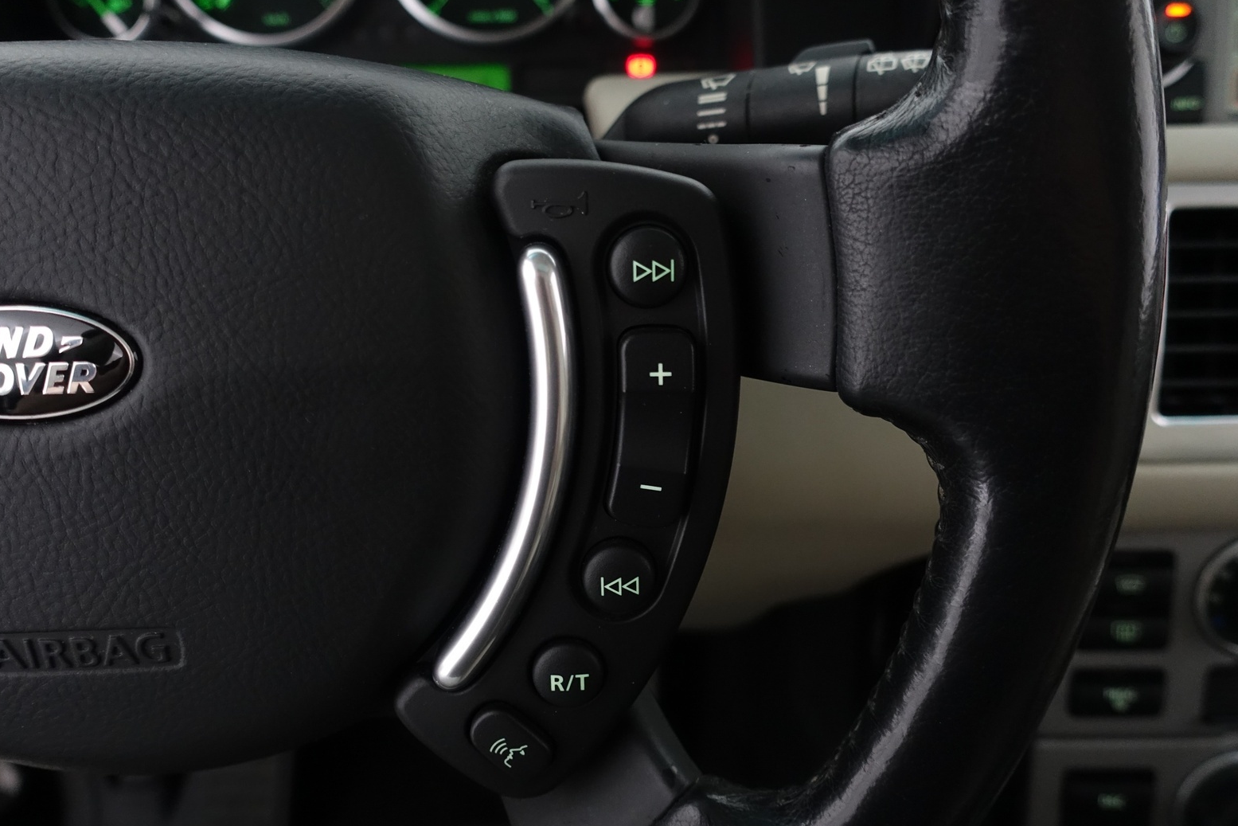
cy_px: 427
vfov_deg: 51.3
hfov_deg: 71.5
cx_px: 617
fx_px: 860
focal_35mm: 25
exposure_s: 1/30
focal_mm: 8.8
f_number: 2.5
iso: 1000
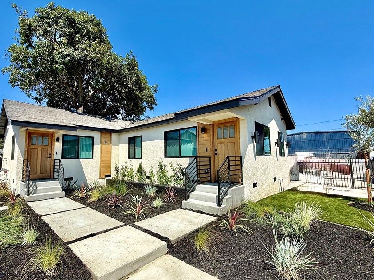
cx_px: 171
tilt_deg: +5.6
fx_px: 184
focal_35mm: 17
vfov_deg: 74.7
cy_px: 144
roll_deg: +0.4
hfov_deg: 90.8
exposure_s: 1/2092
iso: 50
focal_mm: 2.22
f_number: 2.2
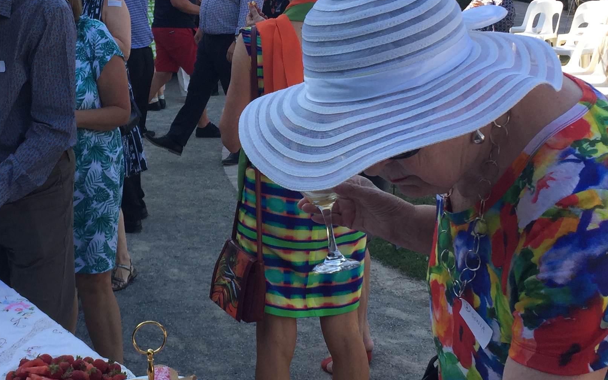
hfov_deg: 32.6
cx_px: 187
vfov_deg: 20.9
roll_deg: +0.3
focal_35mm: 62
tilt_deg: -8.2
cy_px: 124
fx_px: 1027
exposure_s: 1/494
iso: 32
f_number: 2.2
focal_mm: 4.15
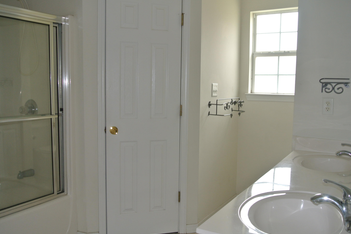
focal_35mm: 35
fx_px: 341
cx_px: 178
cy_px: 115
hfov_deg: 54.4
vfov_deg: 37.8
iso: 200
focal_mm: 12.7
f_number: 4
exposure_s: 1/60
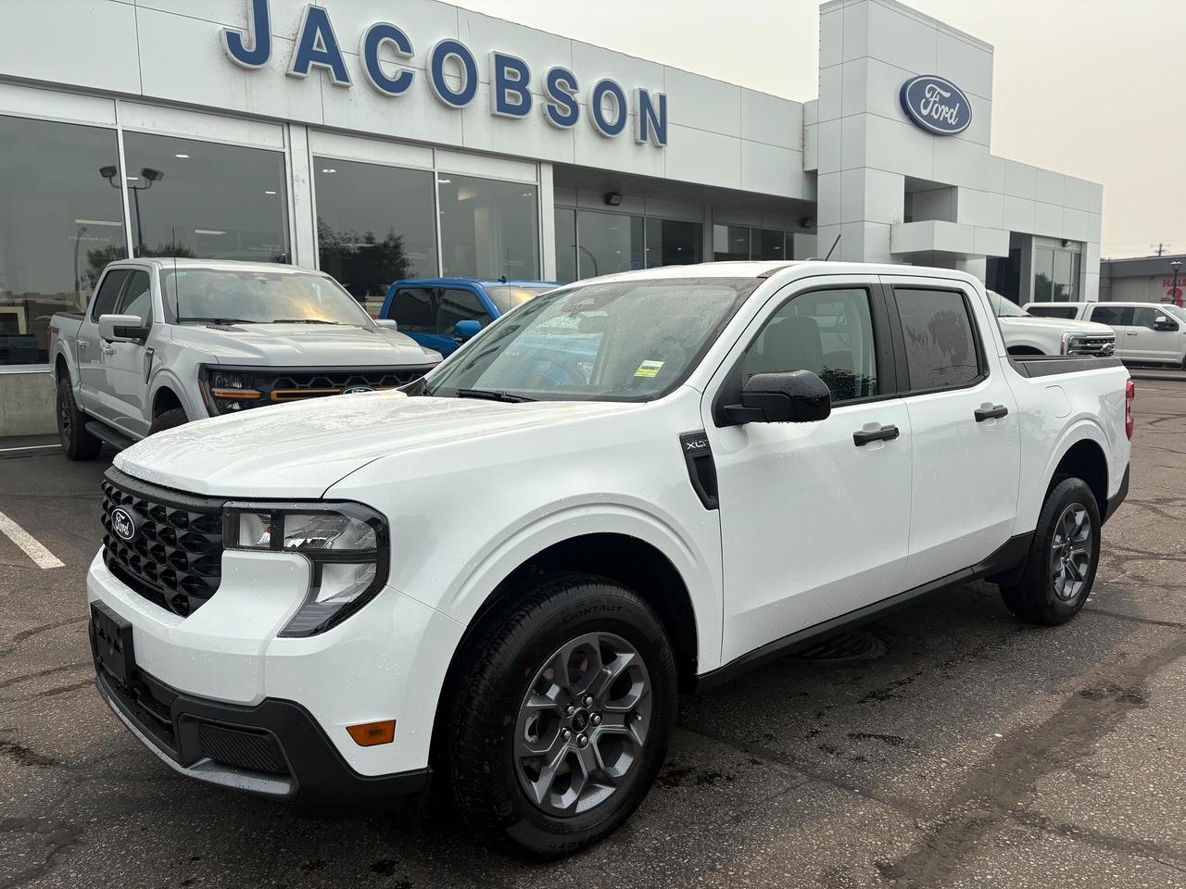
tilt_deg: -7.7
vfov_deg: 53.1
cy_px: 444
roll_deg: +1.8
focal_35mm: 26
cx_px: 593
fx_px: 891
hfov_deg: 67.3
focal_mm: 5.96
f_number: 1.6
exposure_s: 1/3831
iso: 50
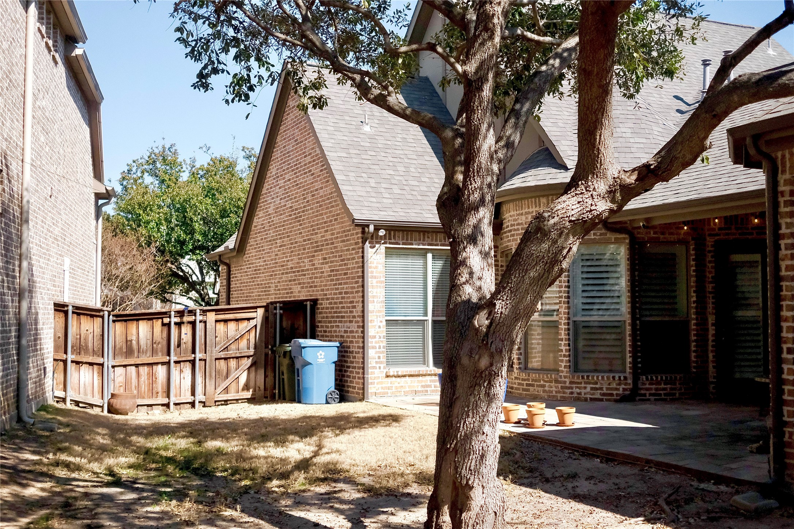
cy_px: 264
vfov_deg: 32.6
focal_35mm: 41
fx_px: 904
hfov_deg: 47.4
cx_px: 397
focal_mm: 27
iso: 4000
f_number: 2.8
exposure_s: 1/32000
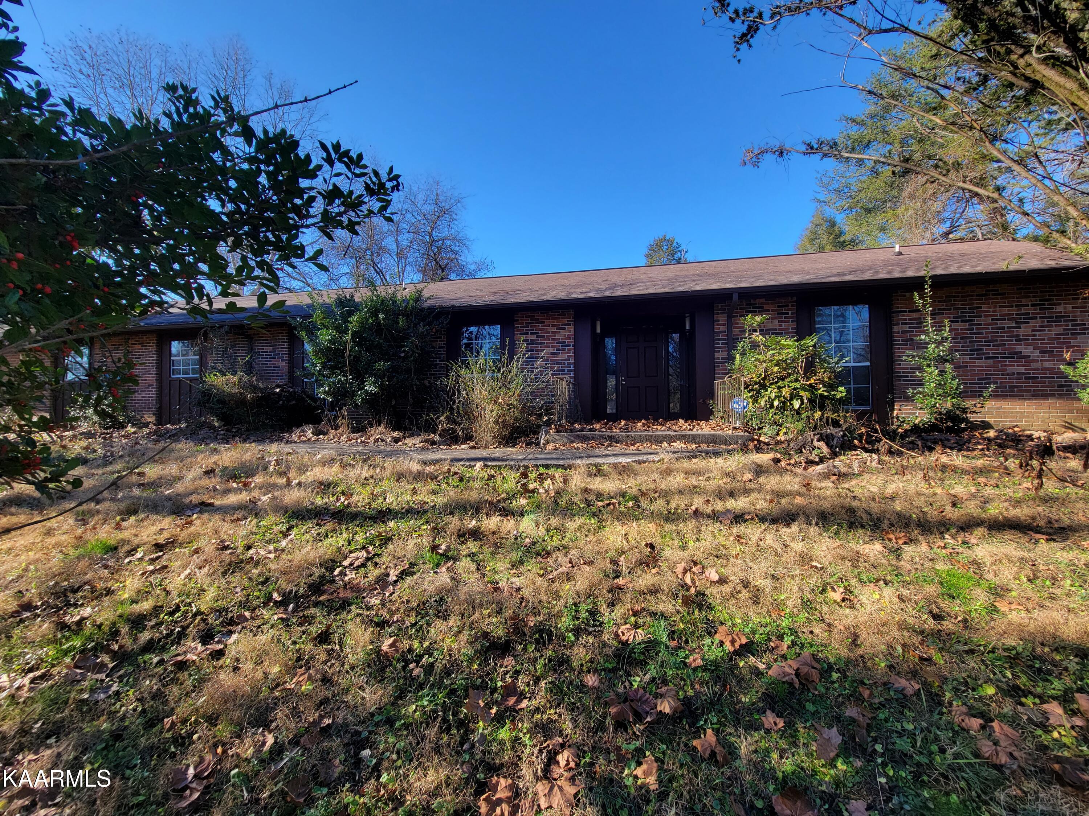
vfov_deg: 89.9
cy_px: 408
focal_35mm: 13
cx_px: 544
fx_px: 409
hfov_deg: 106.2
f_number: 2.2
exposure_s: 1/375
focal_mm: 2.2
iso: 50
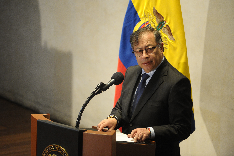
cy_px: 78
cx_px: 117
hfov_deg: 5.2
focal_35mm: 400
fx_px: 2598
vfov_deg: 3.4
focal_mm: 400
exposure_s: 1/125
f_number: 4
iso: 3200
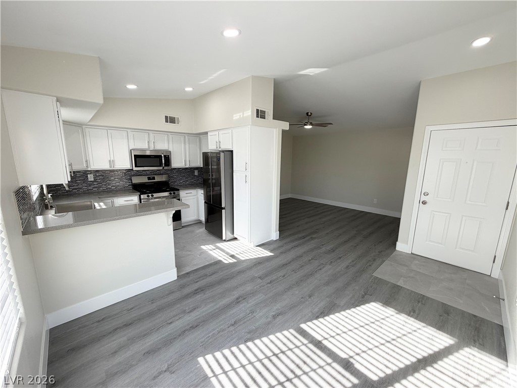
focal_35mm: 14
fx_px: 209
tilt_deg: -10.4
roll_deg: -0.5
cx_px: 258
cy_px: 194
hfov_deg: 102.1
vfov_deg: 85.7
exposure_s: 1/120
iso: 40
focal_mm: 2.22
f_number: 2.2
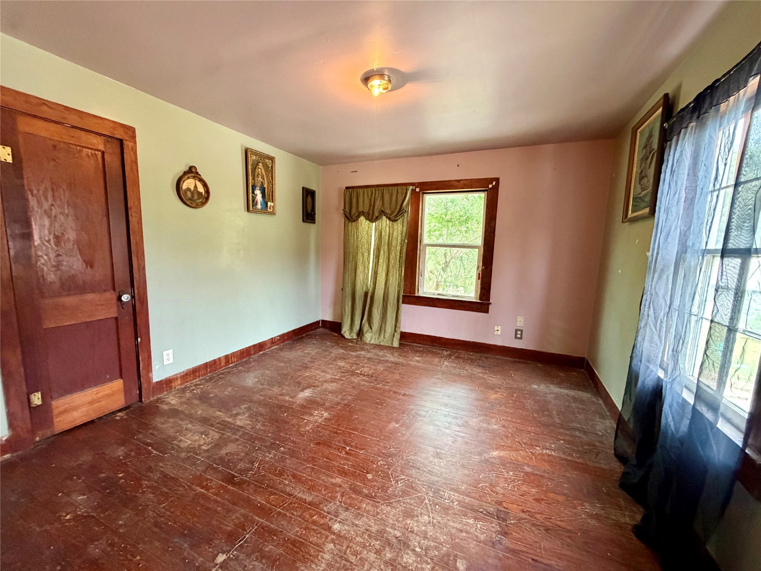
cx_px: 380
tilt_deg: -5.6
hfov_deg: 102.1
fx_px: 308
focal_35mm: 14
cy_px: 286
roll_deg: -0.9
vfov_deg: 85.7
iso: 500
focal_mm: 2.22
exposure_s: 1/60
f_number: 2.2
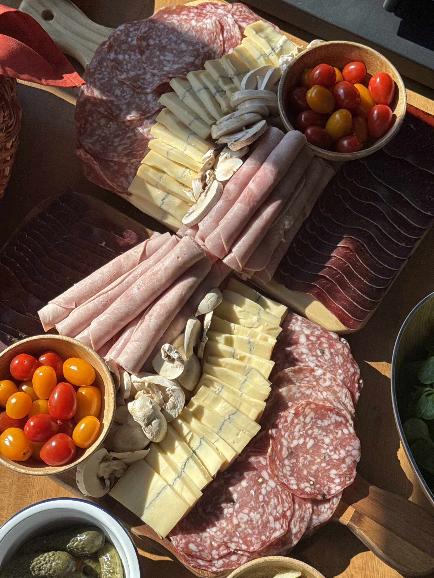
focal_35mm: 48
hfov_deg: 30.3
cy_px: 289
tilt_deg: -71.9
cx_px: 217
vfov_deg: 39.7
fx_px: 802
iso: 64
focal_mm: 6.76
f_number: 1.78
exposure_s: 1/1076
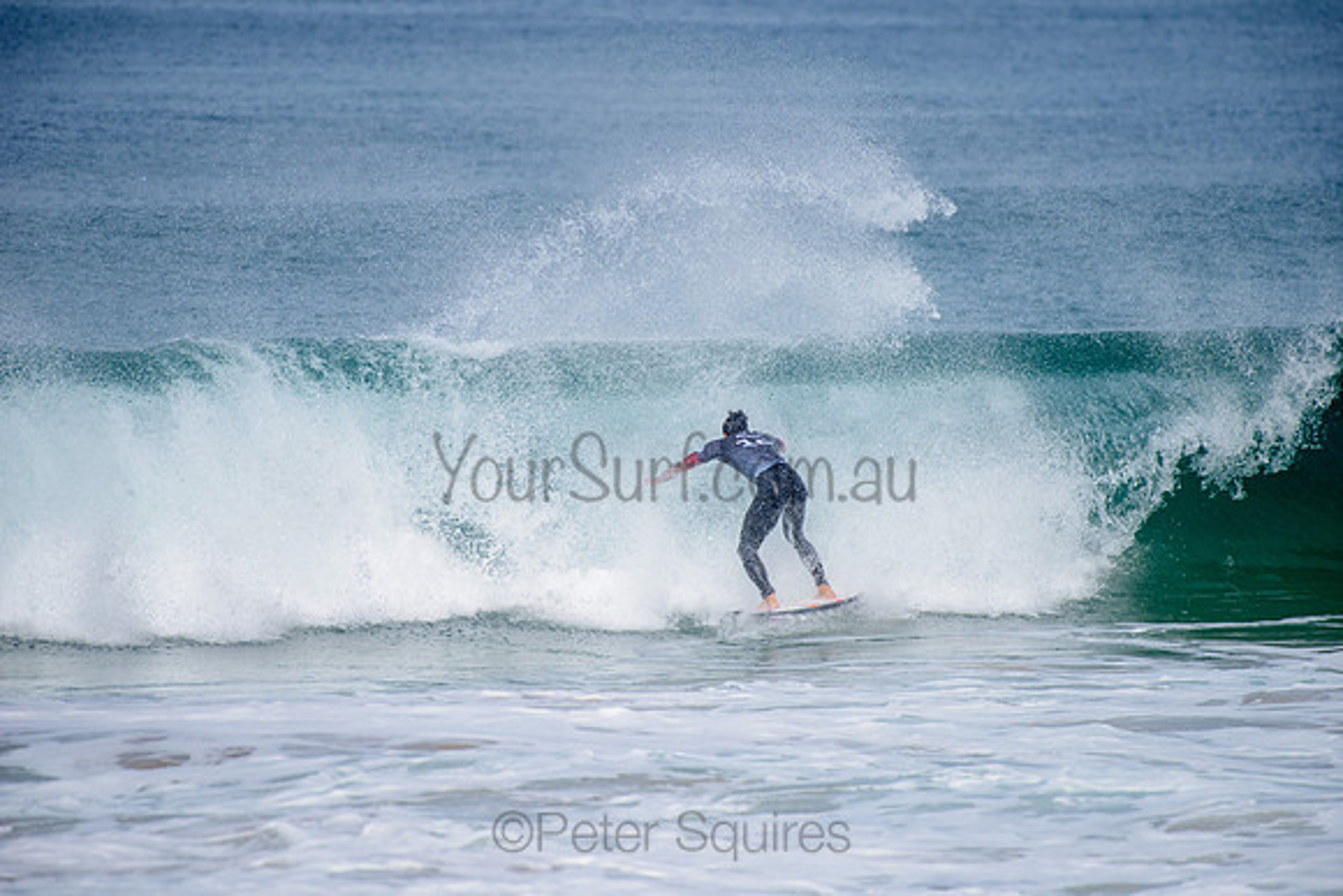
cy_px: 448
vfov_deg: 2.8
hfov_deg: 4.1
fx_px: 18656
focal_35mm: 500
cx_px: 672
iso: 250
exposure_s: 1/2000
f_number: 5.6
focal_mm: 500
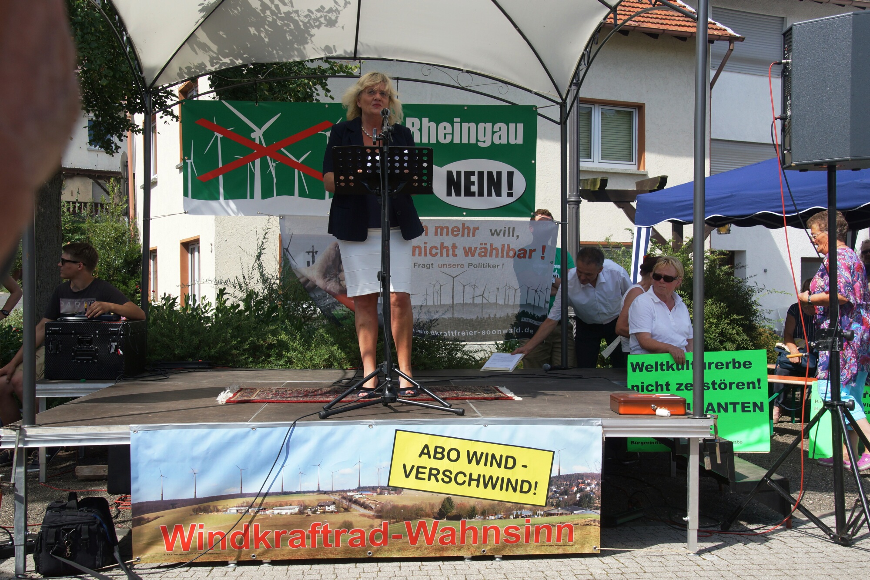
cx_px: 435
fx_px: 1015
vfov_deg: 31.9
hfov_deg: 46.4
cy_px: 290
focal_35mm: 42
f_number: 8
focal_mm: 28
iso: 200
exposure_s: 1/350
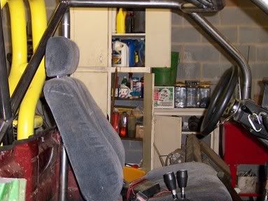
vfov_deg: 22.6
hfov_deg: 29.8
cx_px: 117
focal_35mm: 65
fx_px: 504
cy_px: 87
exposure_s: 1/60
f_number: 2.8
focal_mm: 8
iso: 100
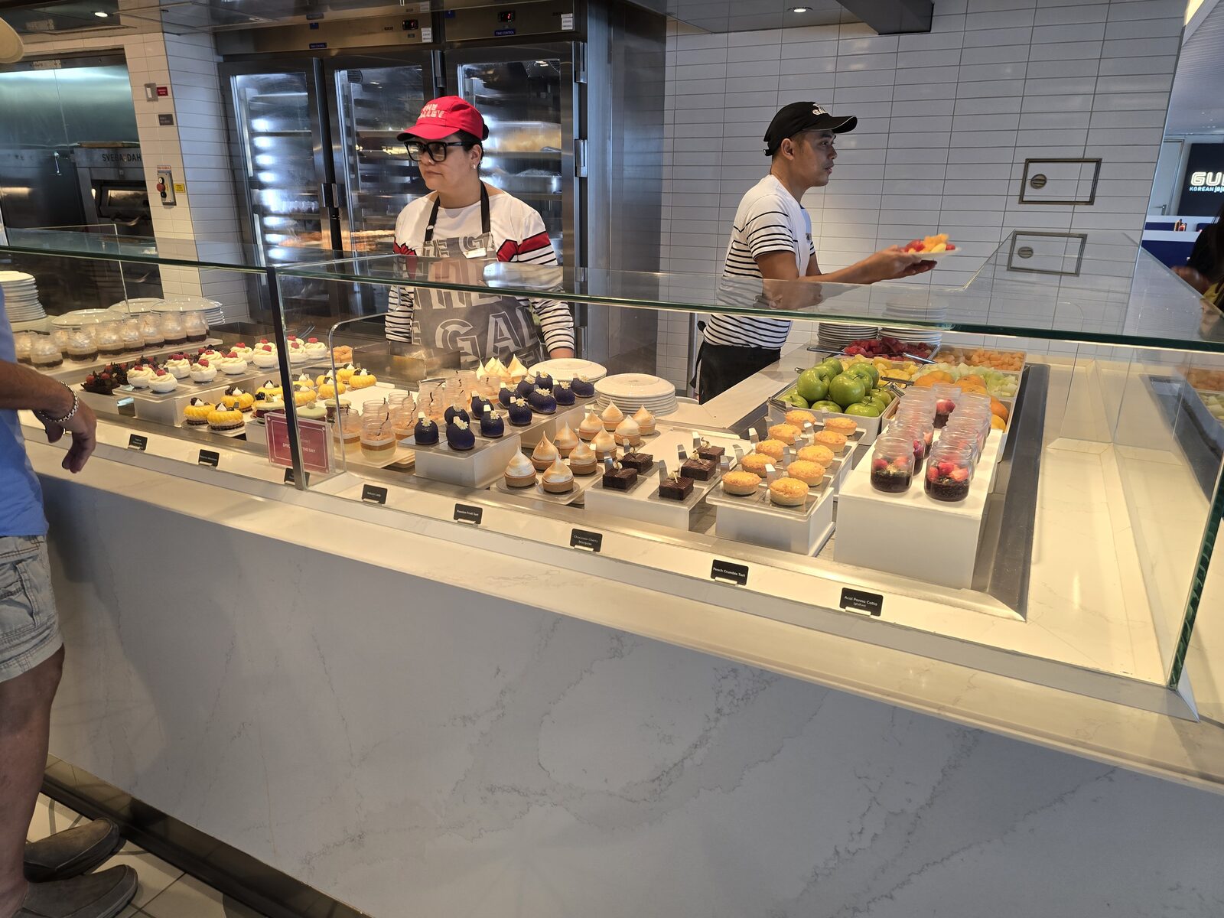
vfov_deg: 58.9
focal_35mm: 23
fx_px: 813
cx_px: 612
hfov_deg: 73.9
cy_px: 459
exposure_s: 1/61
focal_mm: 6.3
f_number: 1.7
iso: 64
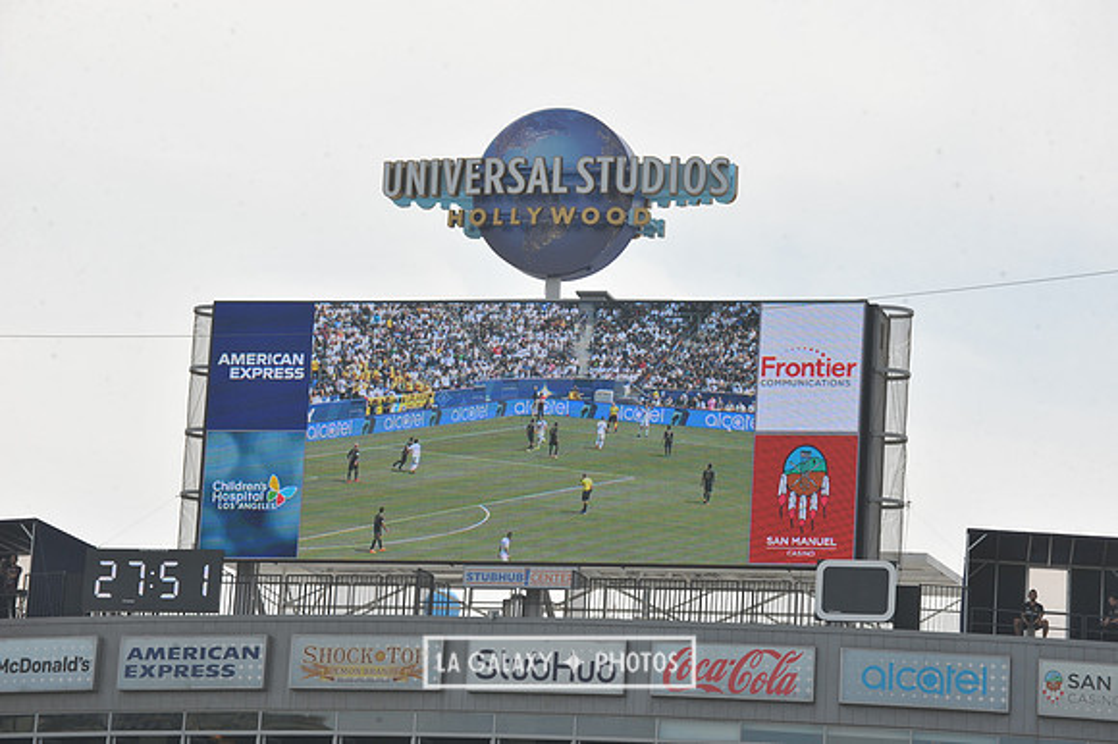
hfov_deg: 11.8
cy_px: 372
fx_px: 5431
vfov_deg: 7.8
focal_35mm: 175
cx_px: 559
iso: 320
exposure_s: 1/500
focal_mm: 175
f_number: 13
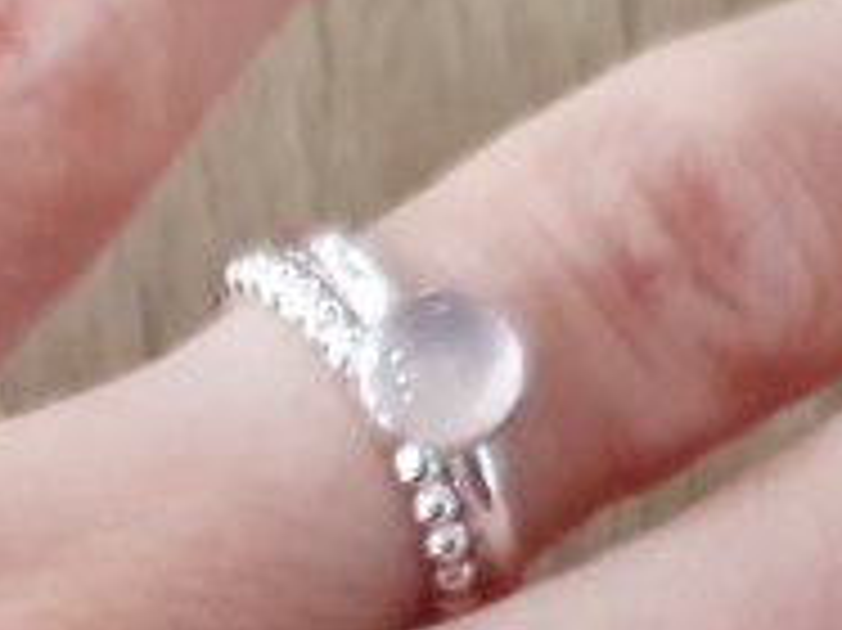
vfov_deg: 11.0
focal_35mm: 127
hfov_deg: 15.0
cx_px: -196
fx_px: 3087
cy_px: 1091
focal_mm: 4.32
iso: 640
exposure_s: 1/50
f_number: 1.5
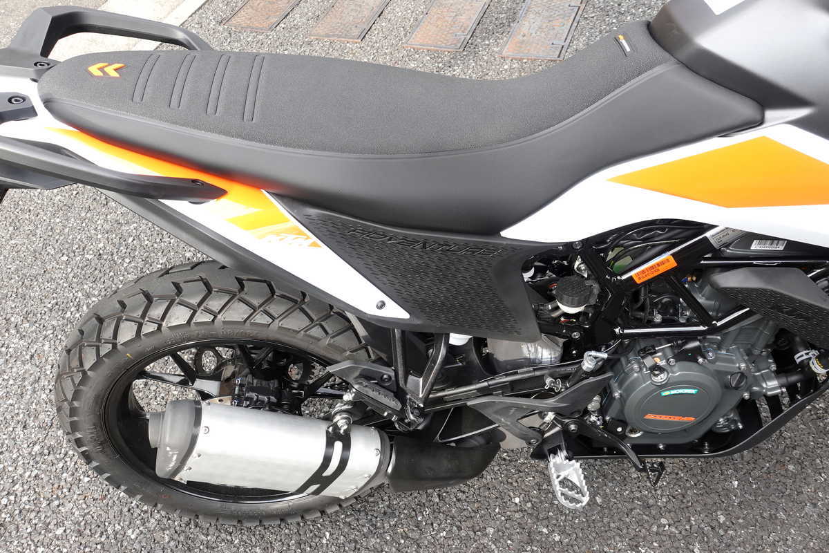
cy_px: 276
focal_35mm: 32
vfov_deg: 41.1
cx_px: 414
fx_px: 737
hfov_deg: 58.7
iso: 125
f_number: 5.6
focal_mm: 11.81
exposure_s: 1/40
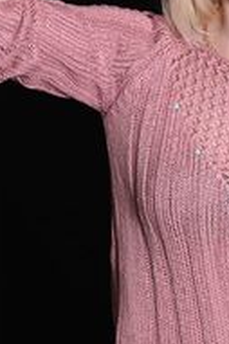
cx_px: 224
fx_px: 2552
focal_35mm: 267
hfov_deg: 5.1
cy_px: 136
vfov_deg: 7.7
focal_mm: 85
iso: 100
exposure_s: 1/160
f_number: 4.5
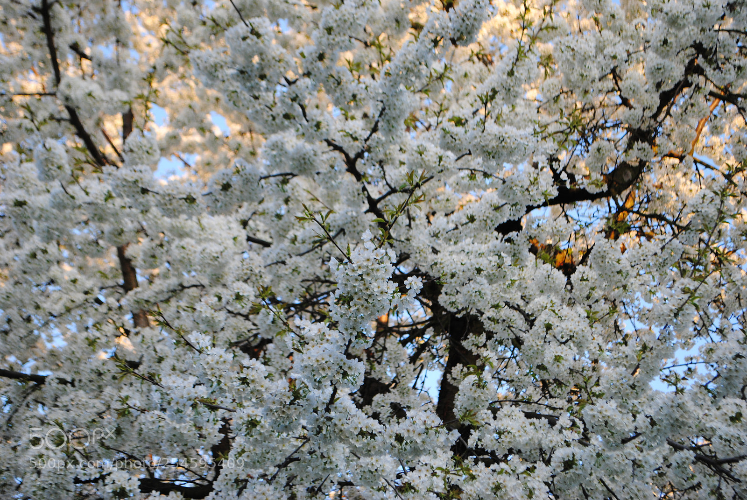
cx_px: 374
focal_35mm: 82
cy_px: 250
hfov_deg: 24.6
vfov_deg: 16.6
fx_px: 1714
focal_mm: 55
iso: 200
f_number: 5.6
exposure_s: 1/80
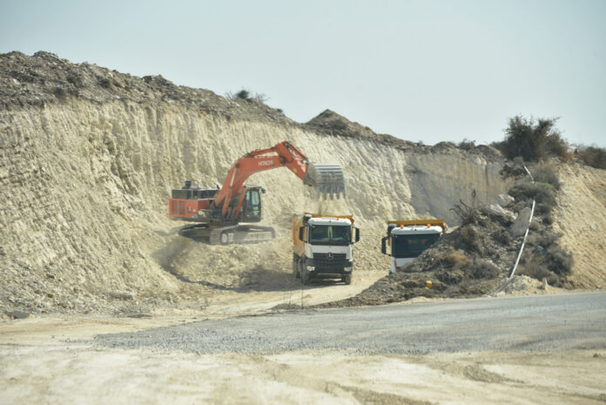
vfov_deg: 6.9
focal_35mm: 200
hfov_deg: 10.3
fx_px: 3369
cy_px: 202
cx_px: 303
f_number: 8
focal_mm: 200
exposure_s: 1/320
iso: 100
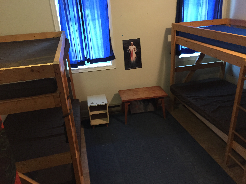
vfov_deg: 48.2
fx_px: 206
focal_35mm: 29
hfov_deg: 61.7
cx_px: 123
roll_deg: +3.0
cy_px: 92
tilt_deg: -22.8
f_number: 2.2
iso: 250
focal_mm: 4.15
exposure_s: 1/24
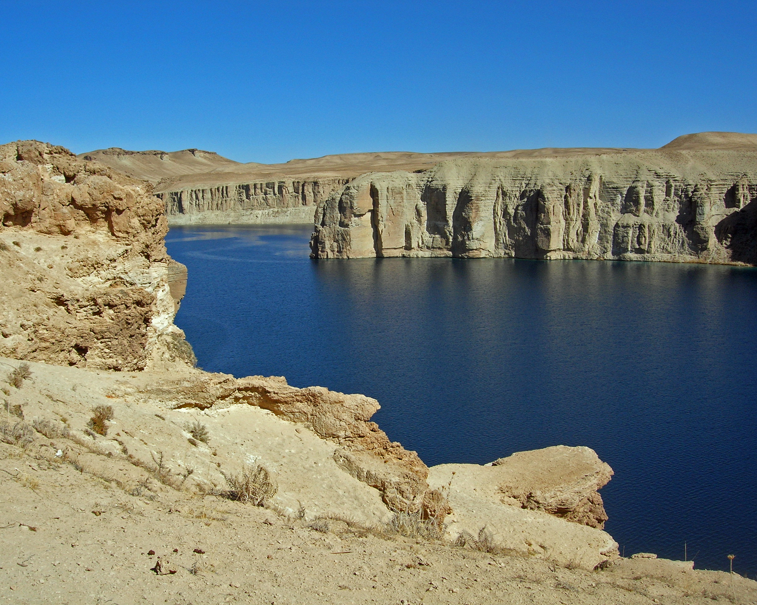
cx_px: 362
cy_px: 302
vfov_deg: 37.3
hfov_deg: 45.8
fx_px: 896
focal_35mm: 40
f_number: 4.8
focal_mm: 7.8
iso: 64
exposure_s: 1/748
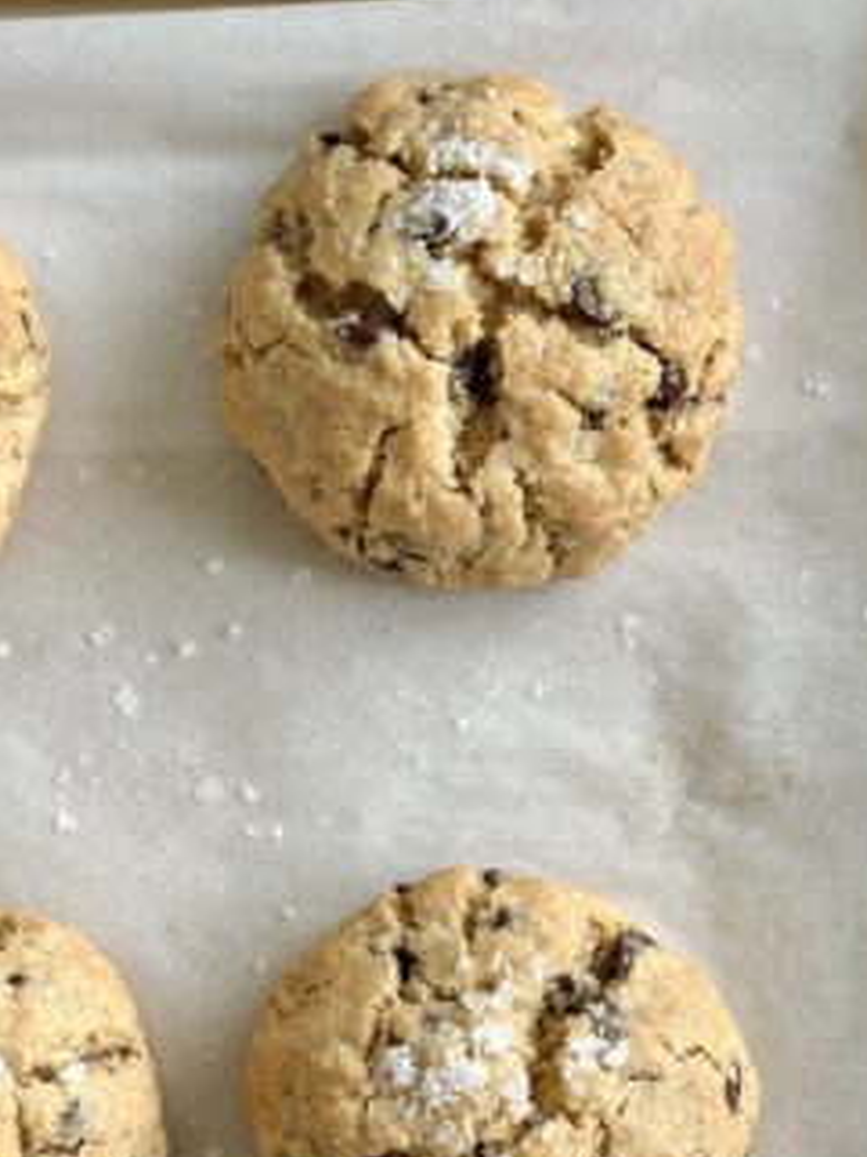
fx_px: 2505
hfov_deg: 19.5
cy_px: 785
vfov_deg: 25.8
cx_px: 208
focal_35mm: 75
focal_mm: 6.86
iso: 80
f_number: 1.78
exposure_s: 1/356
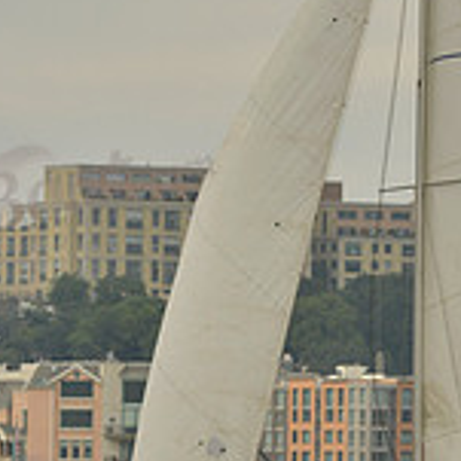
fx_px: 10833
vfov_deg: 2.4
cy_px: 9
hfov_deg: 2.4
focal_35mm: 719
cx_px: 374
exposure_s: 1/1250
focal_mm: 220
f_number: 8
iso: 400
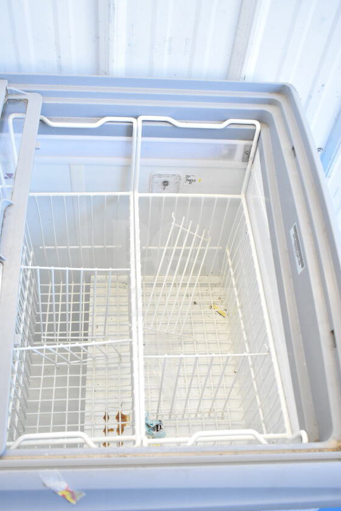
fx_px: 490
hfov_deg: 38.3
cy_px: 268
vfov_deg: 55.0
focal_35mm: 35
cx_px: 166
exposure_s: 1/100
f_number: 5
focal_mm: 21
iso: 1600
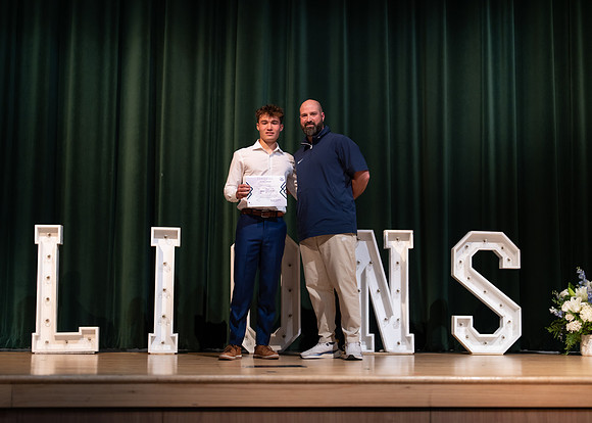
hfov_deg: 35.3
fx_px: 932
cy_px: 212
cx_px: 296
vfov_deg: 25.6
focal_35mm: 55
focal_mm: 50
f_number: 1.2
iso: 500
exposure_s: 1/320
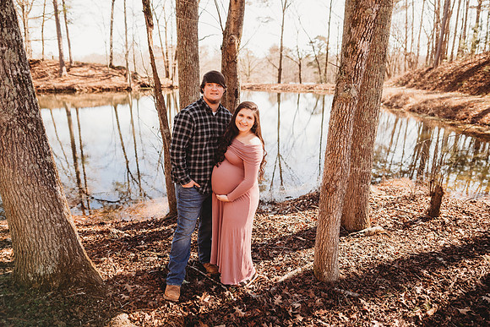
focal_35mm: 24
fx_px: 327
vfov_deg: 53.2
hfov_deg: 73.7
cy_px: 164
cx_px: 245
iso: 100
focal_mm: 24
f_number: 2.2
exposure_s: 1/250
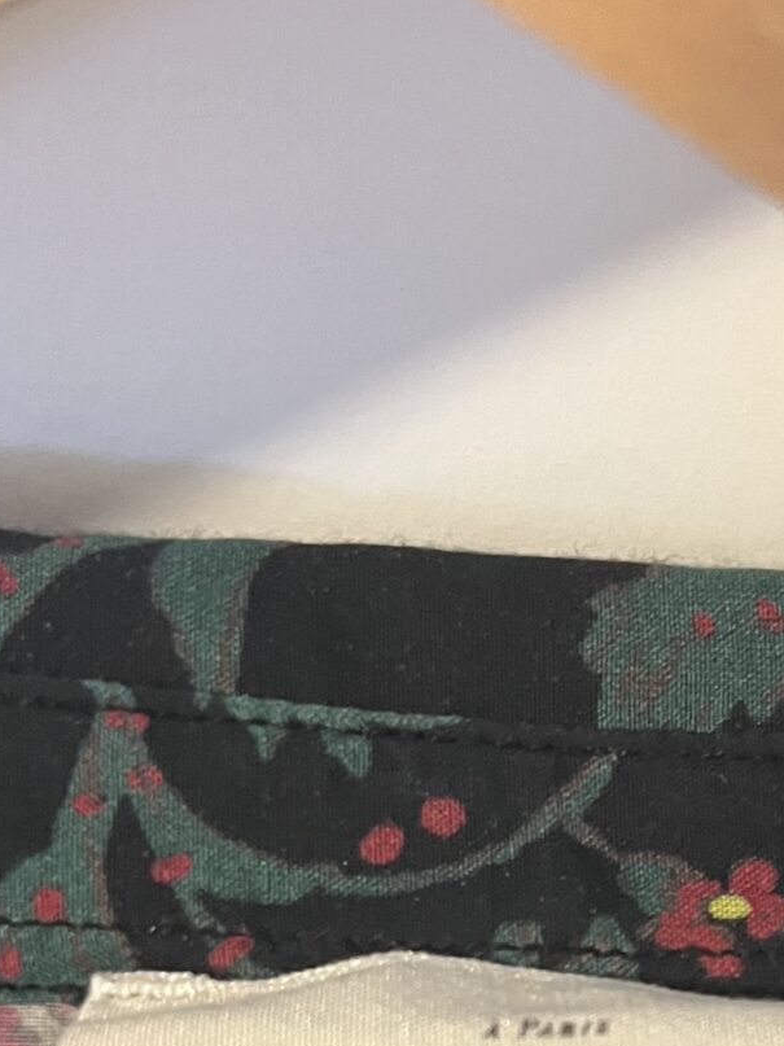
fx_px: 1994
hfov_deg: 22.1
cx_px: 587
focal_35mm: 66
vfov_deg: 27.8
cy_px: 1034
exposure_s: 1/40
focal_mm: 5.1
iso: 500
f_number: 1.6
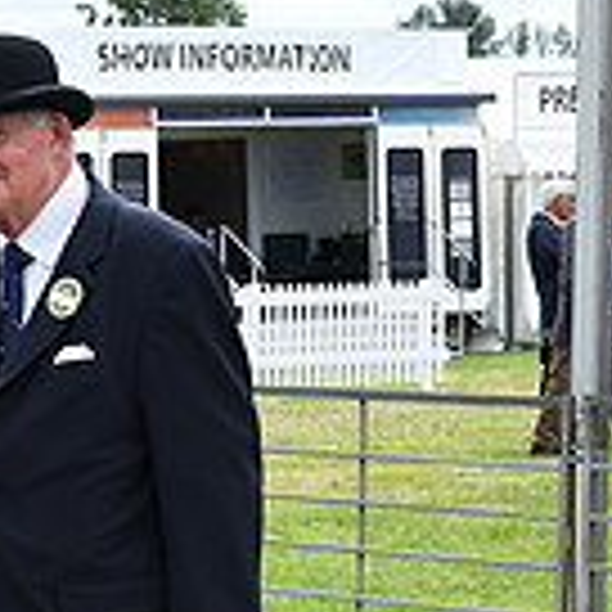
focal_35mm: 181
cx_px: -680
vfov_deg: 9.6
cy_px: 612
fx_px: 3620
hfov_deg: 9.0
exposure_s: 1/1250
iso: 900
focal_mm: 50
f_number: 9
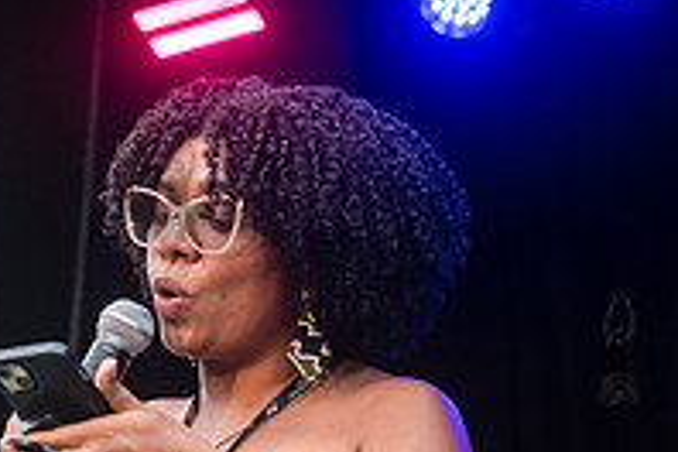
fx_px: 3201
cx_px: 175
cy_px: 510
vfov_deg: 8.0
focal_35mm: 170
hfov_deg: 12.1
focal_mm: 58
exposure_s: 1/800
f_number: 3.5
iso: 500
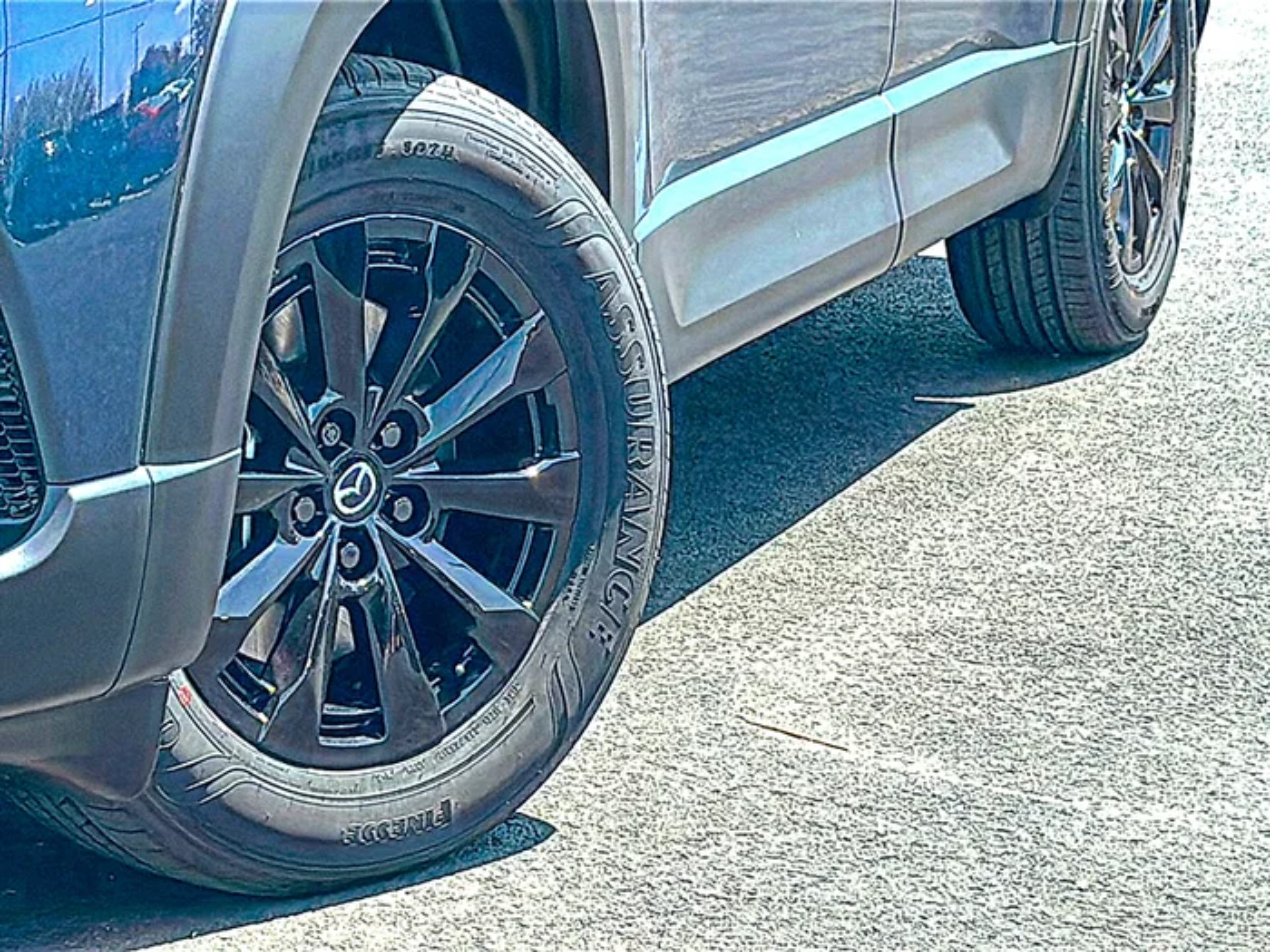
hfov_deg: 19.6
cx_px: 635
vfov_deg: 14.8
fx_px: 3669
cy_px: 476
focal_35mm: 100
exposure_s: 1/1570
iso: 80
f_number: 1.78
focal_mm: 6.86
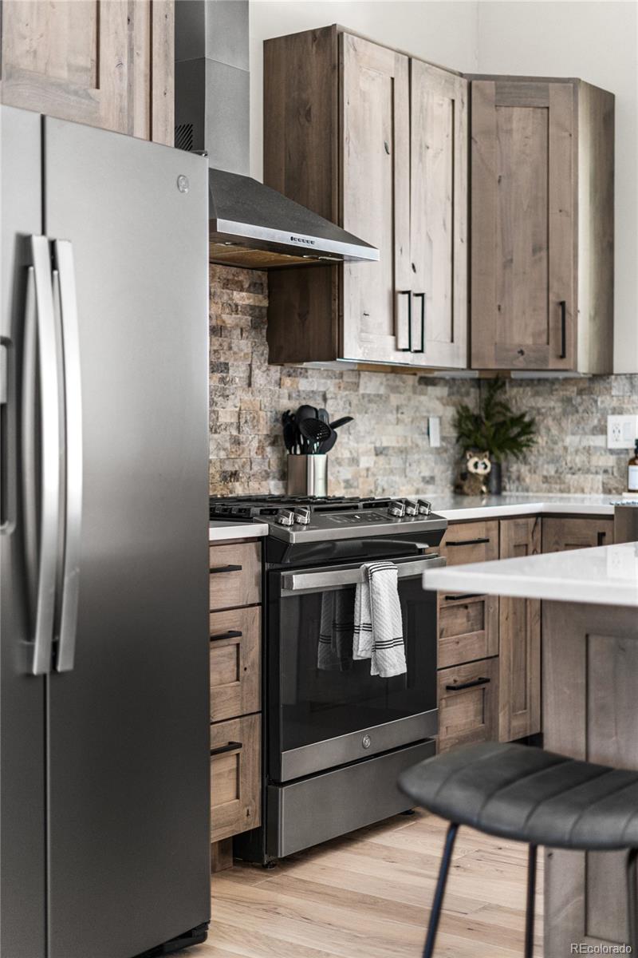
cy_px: 479
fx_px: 1329
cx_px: 319
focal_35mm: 50
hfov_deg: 27.0
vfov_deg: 39.6
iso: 1600
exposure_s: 1/250
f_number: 1.8
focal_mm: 50
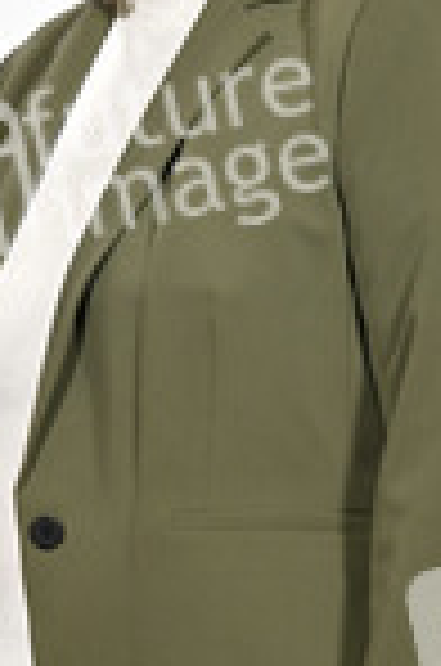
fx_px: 6000
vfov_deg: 6.4
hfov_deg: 4.2
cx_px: 230
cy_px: 392
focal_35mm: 325
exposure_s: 1/640
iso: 1250
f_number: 2.8
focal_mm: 120
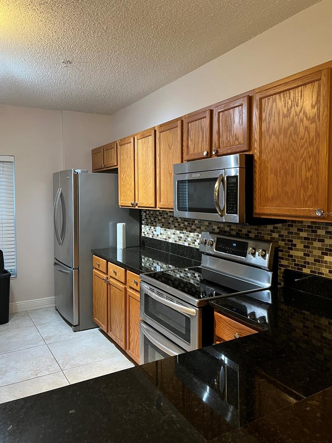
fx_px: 345
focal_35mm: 27
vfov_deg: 65.3
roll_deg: +0.4
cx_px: 165
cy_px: 214
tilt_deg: -2.0
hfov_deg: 51.4
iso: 400
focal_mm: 5.7
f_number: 1.5
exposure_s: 1/40
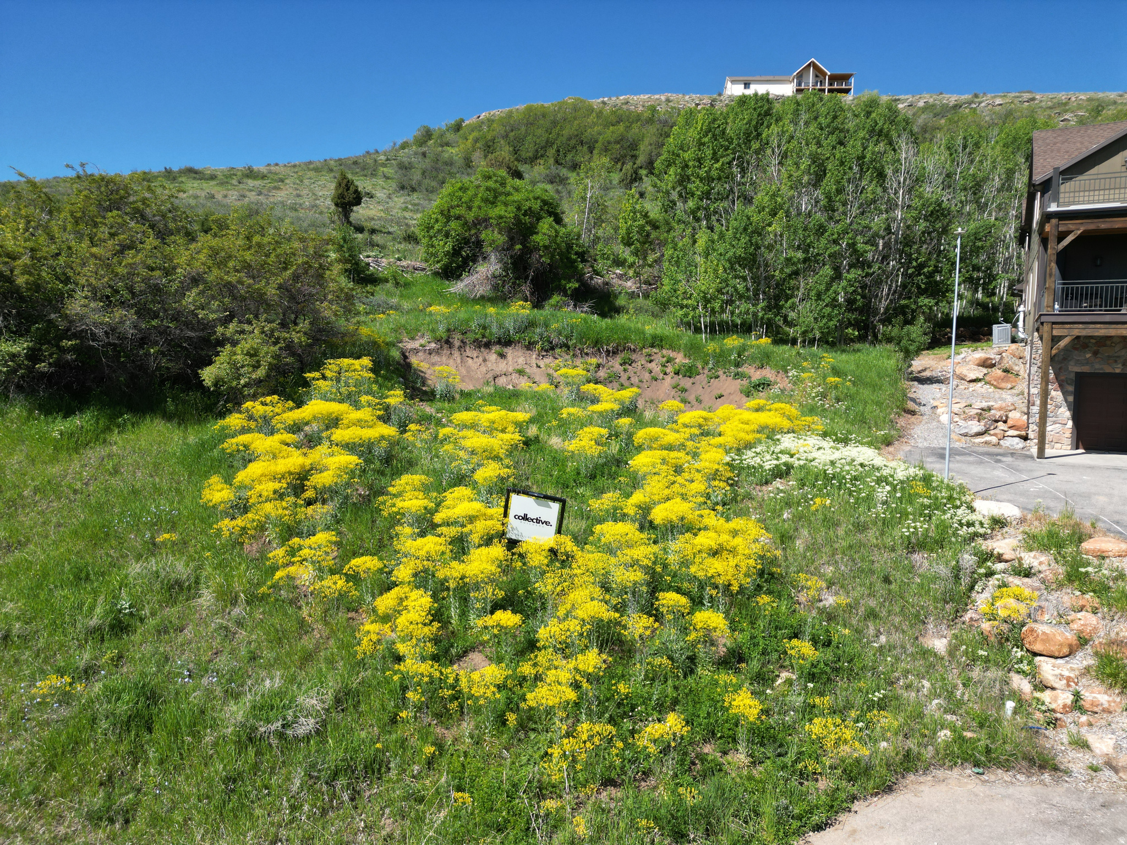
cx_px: 564
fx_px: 781
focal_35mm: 24
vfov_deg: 56.8
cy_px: 422
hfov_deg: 71.6
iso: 110
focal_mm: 6.72
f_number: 1.7
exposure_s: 1/2000
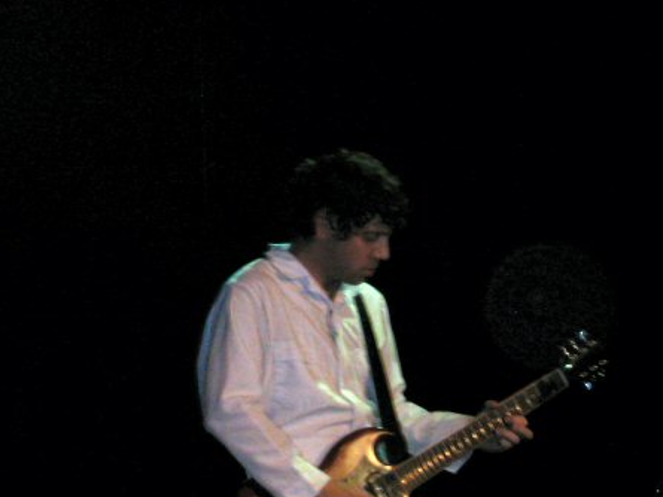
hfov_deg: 14.0
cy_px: 204
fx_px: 2701
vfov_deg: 10.5
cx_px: 285
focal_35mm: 141
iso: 200
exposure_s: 1/59.9
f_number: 4.6
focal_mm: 14.9
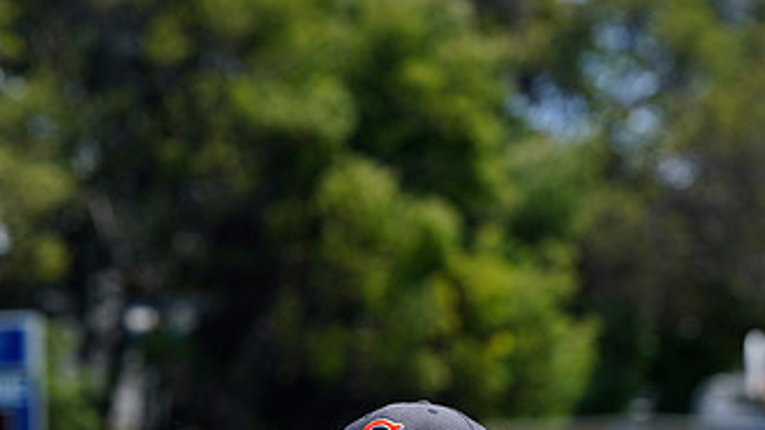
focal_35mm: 266
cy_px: 663
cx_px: 346
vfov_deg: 4.5
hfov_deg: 8.1
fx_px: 5394
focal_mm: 145
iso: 100
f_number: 6.3
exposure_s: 1/250
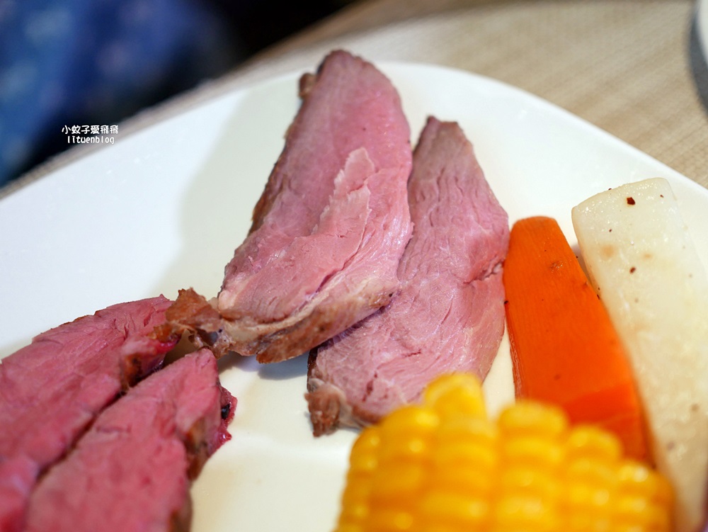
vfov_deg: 29.1
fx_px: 1023
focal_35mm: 50
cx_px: 354
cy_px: 266
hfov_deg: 38.2
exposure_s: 1/60
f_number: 1.8
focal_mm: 25
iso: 250
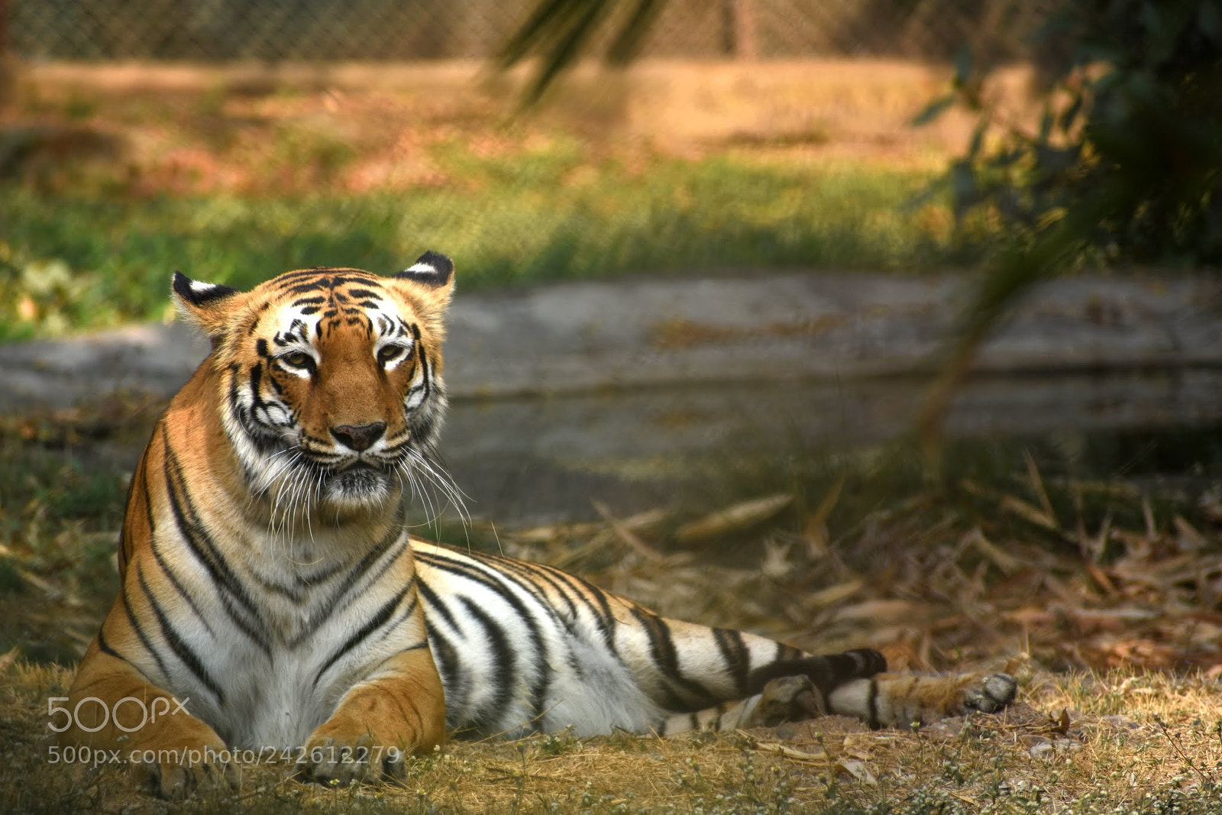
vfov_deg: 3.1
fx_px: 15275
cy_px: 408
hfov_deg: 4.6
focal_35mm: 450
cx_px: 611
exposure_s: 1/640
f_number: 6.3
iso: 220
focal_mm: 300
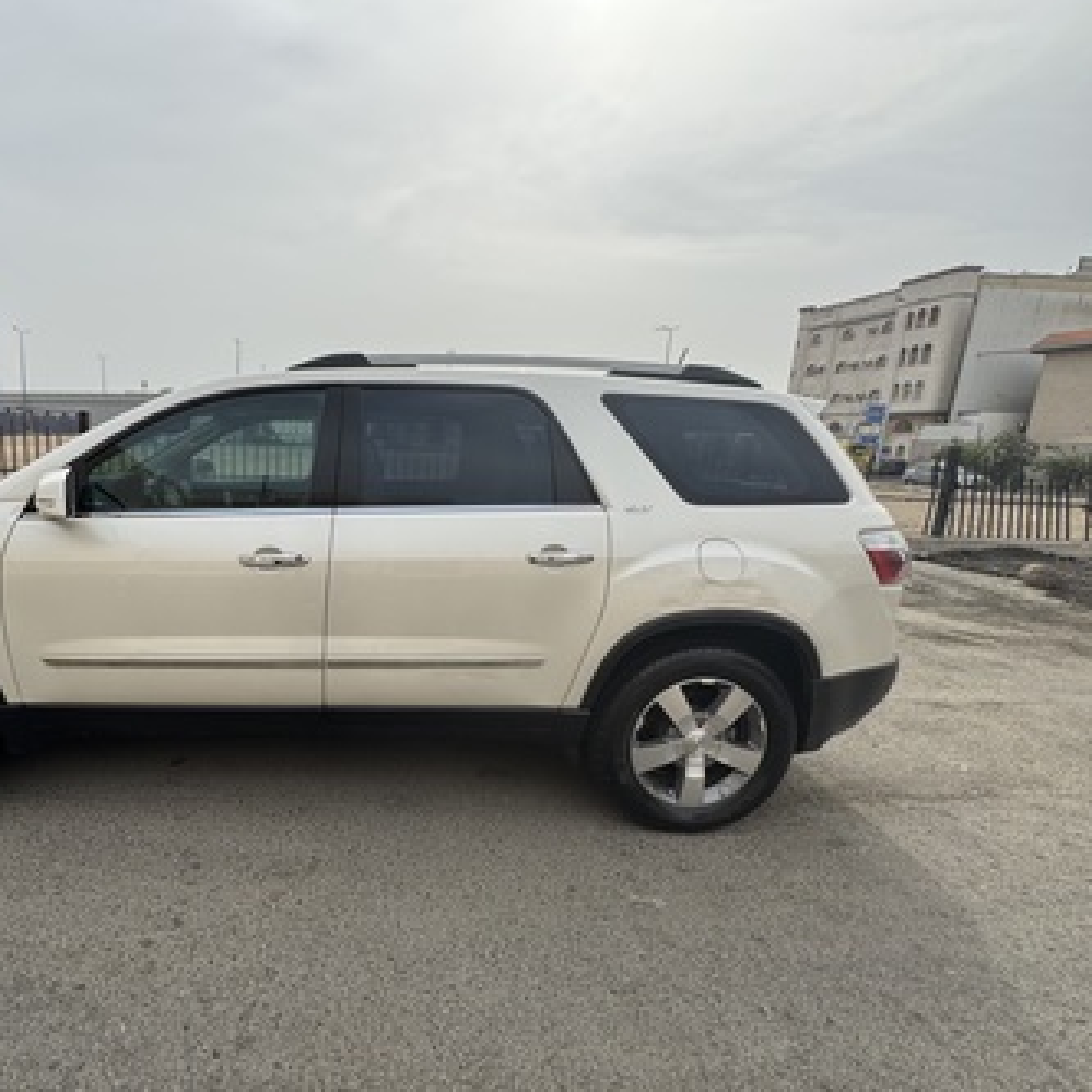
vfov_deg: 84.0
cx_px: 356
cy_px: 559
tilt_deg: -10.3
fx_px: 607
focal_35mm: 17
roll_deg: -2.0
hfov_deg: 80.9
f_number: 2.2
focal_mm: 2.22
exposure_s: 1/1976
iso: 50
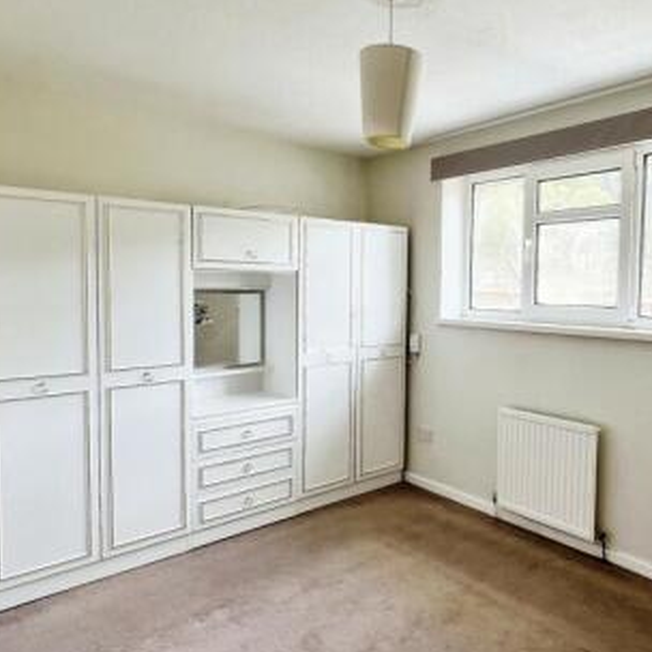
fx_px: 469
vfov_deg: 68.4
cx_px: 436
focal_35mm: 22
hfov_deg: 67.6
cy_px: 413
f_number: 1.8
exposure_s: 1/99
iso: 40
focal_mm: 1.57
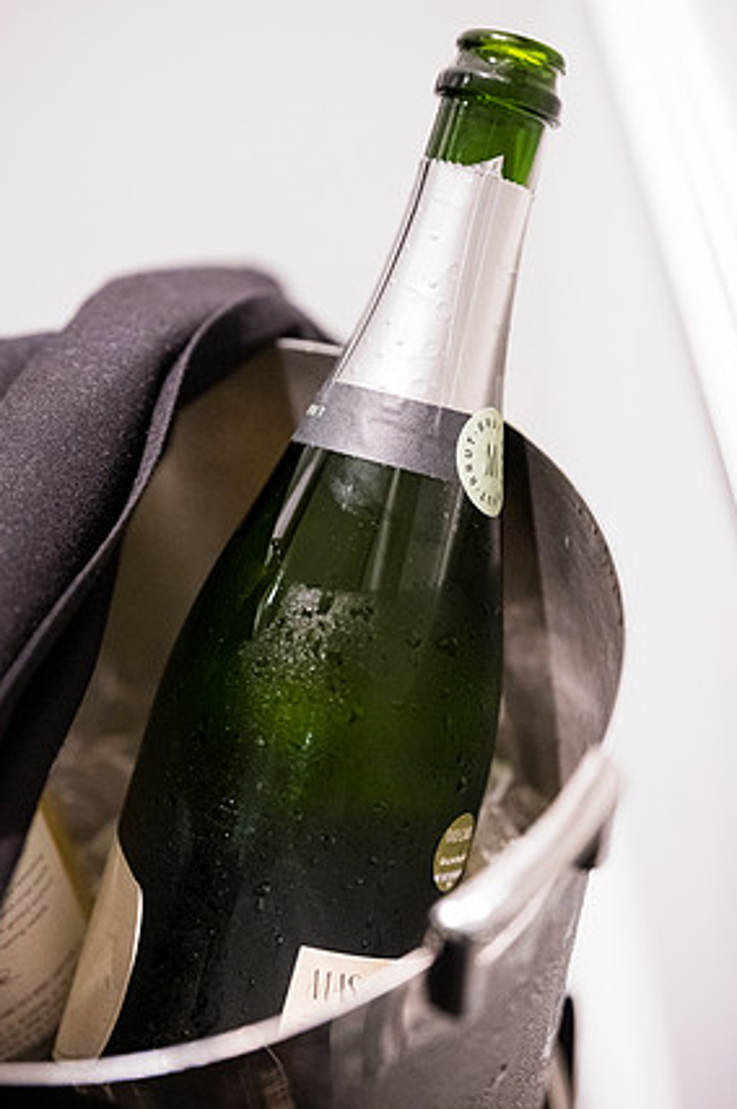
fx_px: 1784
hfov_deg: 23.3
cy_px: 538
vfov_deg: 34.5
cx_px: 366
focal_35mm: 58
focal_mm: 55
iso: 7200
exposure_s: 1/200
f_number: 2.2
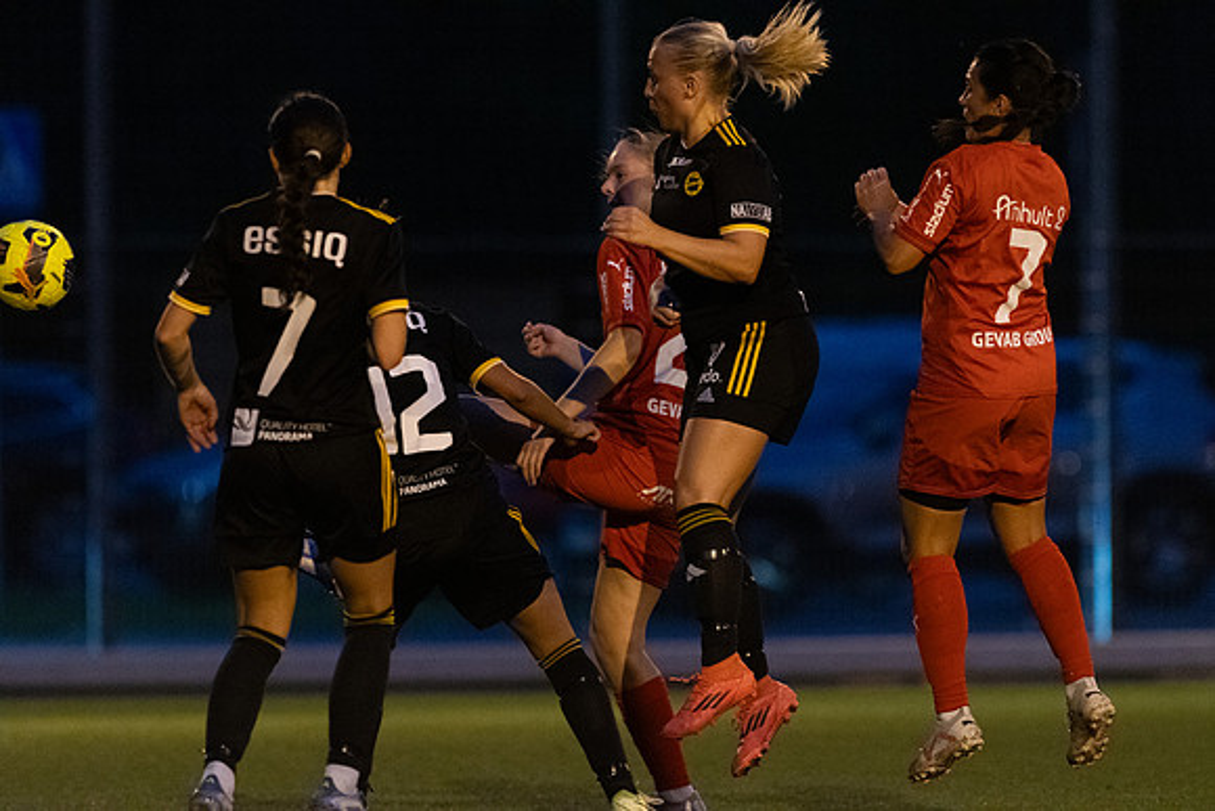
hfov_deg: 4.6
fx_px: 15190
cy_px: 406
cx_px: 608
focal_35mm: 450
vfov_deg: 3.1
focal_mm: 300
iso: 8000
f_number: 3.2
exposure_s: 1/640
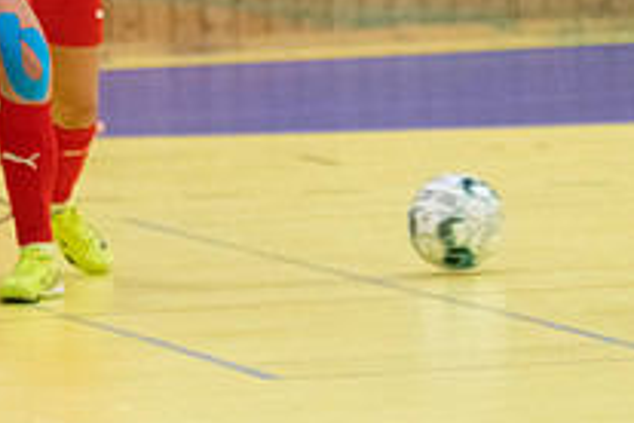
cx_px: 95
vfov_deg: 1.9
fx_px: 12961
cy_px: -100
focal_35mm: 736
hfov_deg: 2.8
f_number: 3.2
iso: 5600
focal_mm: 175
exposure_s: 1/640
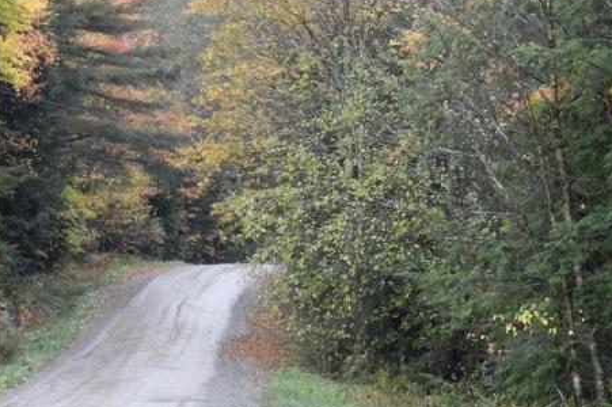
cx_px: 281
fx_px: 2276
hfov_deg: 15.3
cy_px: 125
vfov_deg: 10.2
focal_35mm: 134
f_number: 4.6
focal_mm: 17.7
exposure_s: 1/160
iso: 1600
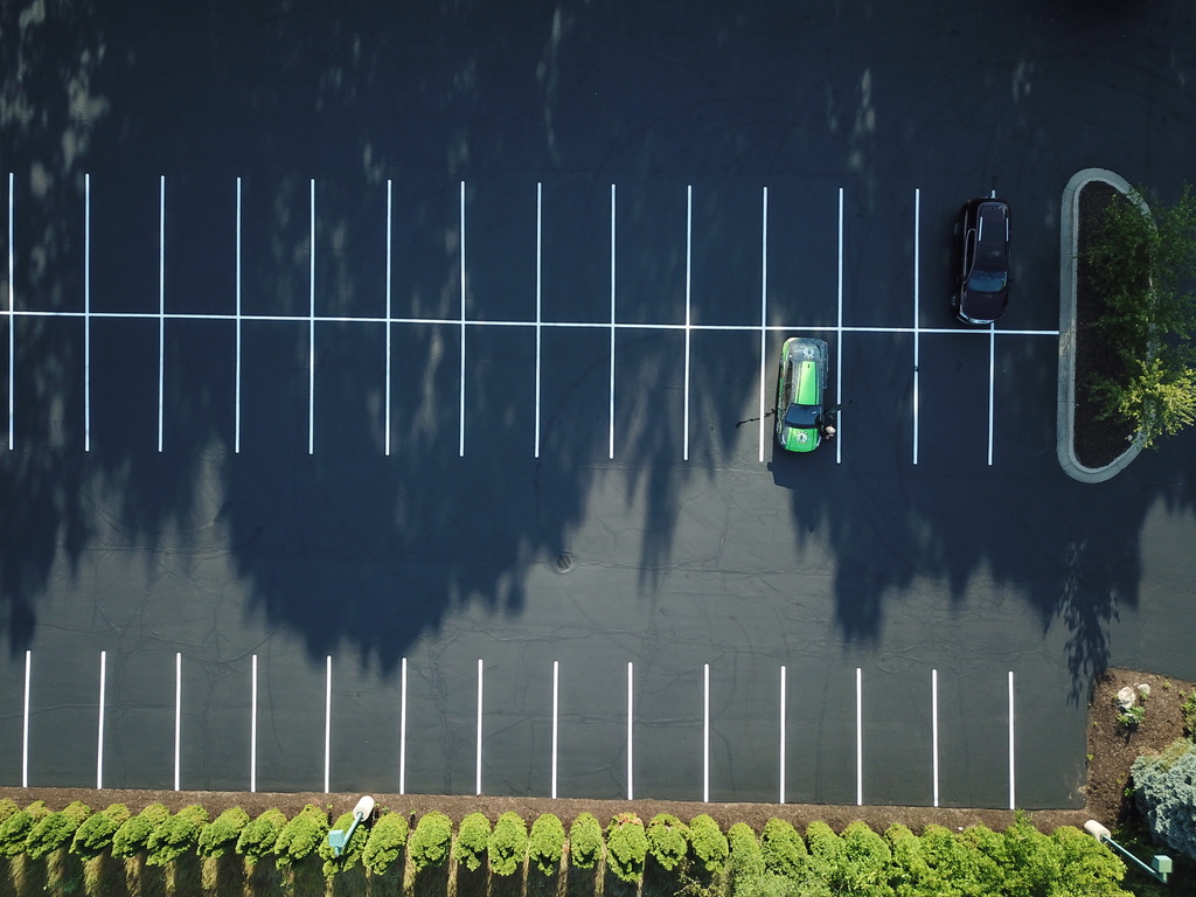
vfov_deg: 53.1
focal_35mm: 26
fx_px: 898
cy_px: 448
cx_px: 598
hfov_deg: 67.3
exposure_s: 1/371
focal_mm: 4.73
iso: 100
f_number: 2.2
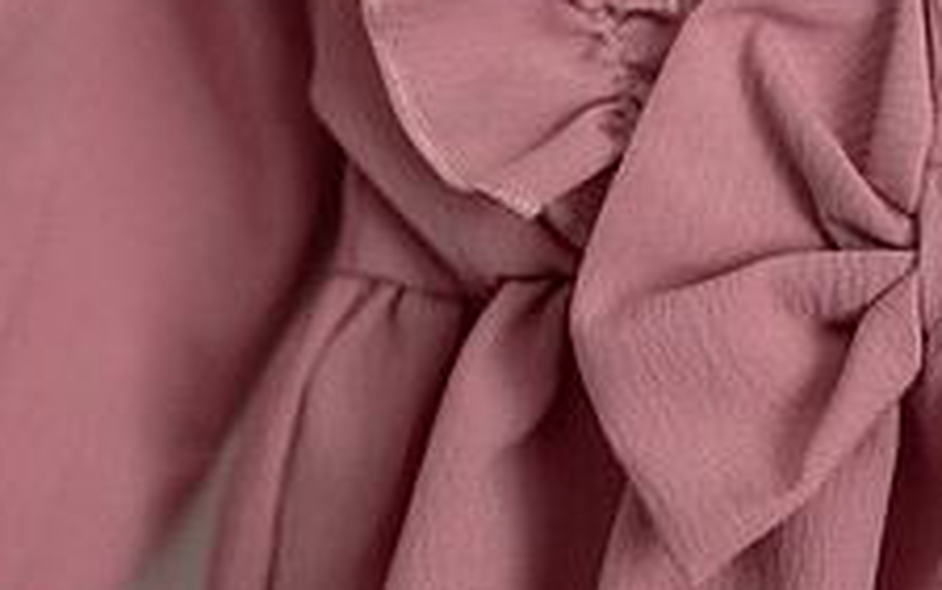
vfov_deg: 14.2
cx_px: 913
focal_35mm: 92
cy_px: 153
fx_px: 2364
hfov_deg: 21.8
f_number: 2.5
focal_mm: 35
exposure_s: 1/250
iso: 800
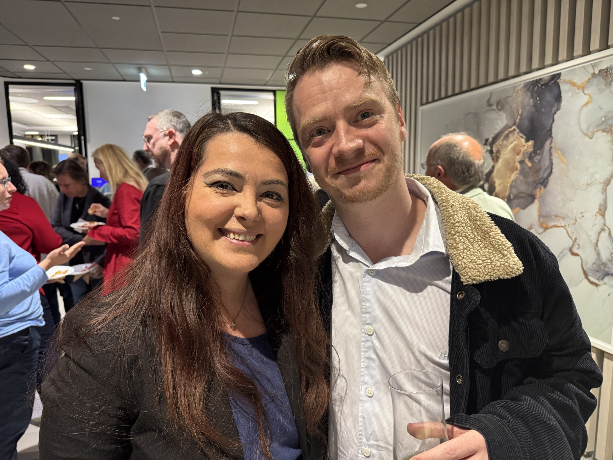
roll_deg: +0.4
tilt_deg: -8.2
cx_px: 306
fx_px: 425
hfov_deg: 71.6
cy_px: 230
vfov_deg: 56.8
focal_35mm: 24
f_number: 1.78
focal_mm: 6.76
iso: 320
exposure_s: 1/50
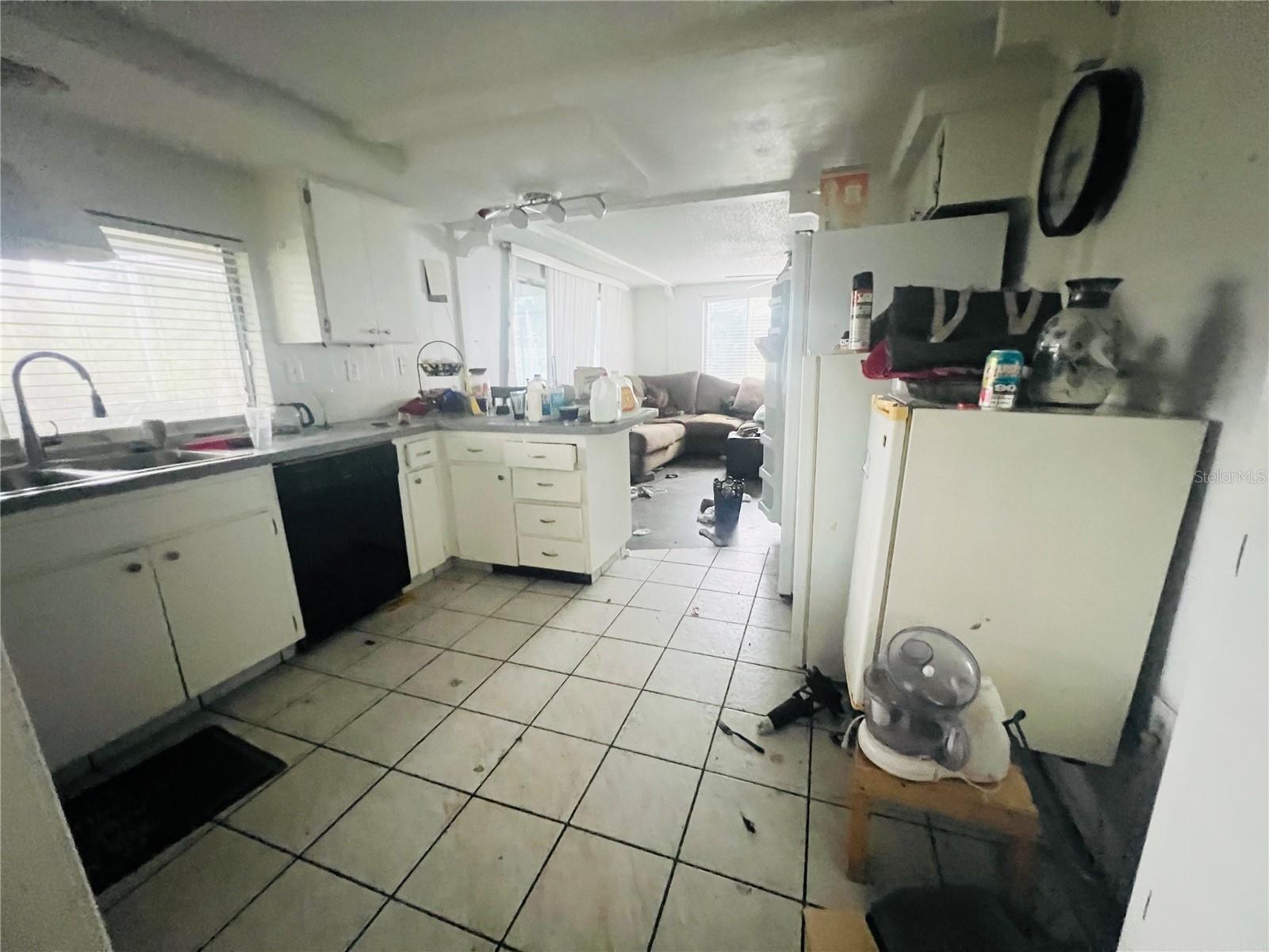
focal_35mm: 13
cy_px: 476
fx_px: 477
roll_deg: +1.4
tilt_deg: -13.8
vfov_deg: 89.9
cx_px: 634
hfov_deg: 106.2
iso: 1000
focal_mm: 1.57
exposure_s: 1/55
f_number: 1.8
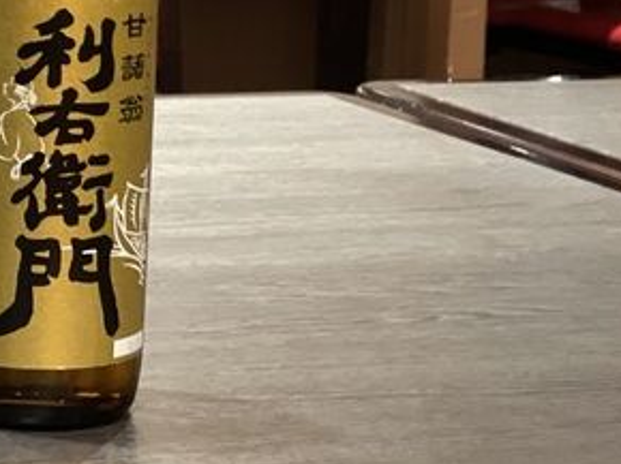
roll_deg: -2.3
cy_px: -69
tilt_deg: -6.6
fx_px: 3226
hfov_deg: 10.9
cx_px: -3
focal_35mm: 180
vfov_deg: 8.2
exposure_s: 1/15
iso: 400
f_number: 2.2
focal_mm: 7.5
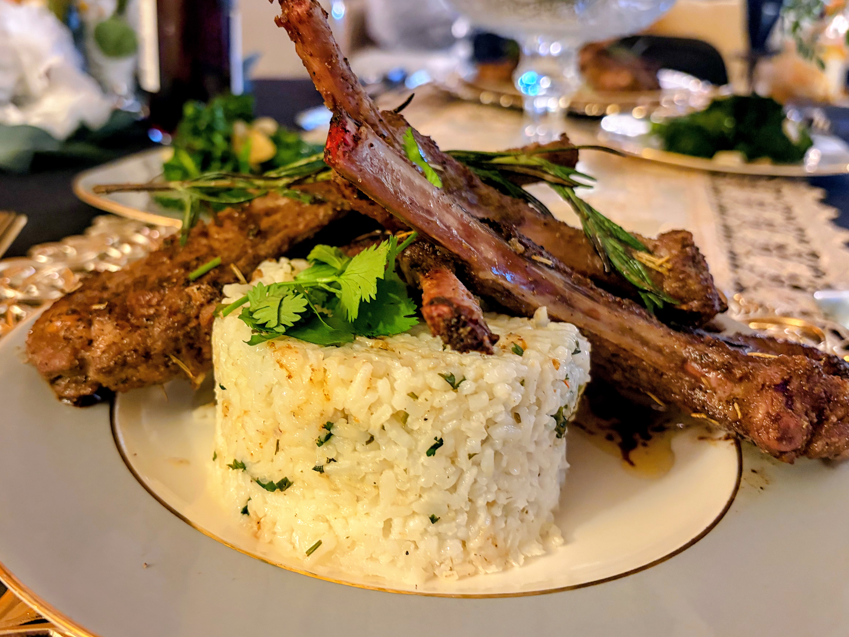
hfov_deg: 56.6
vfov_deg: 44.1
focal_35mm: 32
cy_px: 295
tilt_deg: -21.2
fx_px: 785
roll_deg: -2.2
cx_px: 364
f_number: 1.6
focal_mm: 5.96
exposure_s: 1/30
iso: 500
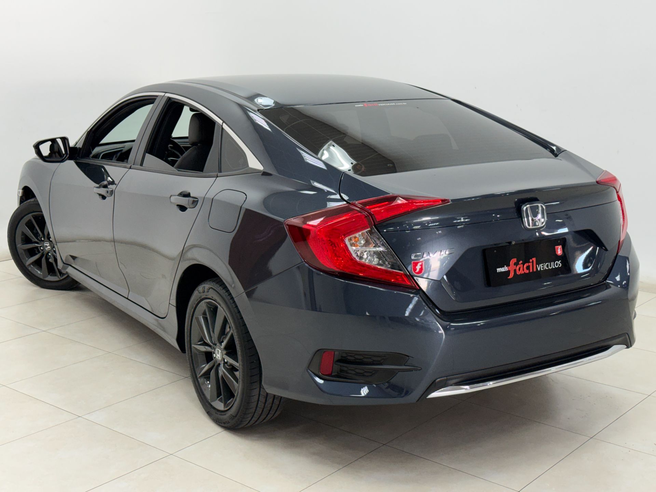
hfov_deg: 39.7
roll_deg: +0.2
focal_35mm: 48
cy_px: 246
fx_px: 910
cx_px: 328
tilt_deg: -12.4
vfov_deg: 30.3
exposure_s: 1/120
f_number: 1.78
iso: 100
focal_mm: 6.76
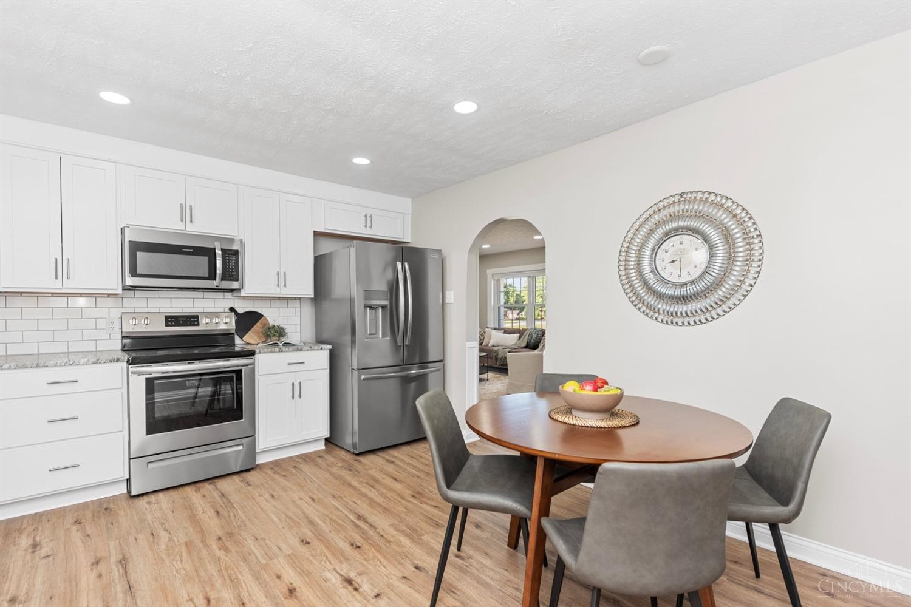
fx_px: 430
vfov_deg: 70.4
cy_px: 304
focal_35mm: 17
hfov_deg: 93.3
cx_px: 456
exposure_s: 1/40
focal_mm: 17
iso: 640
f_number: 5.6
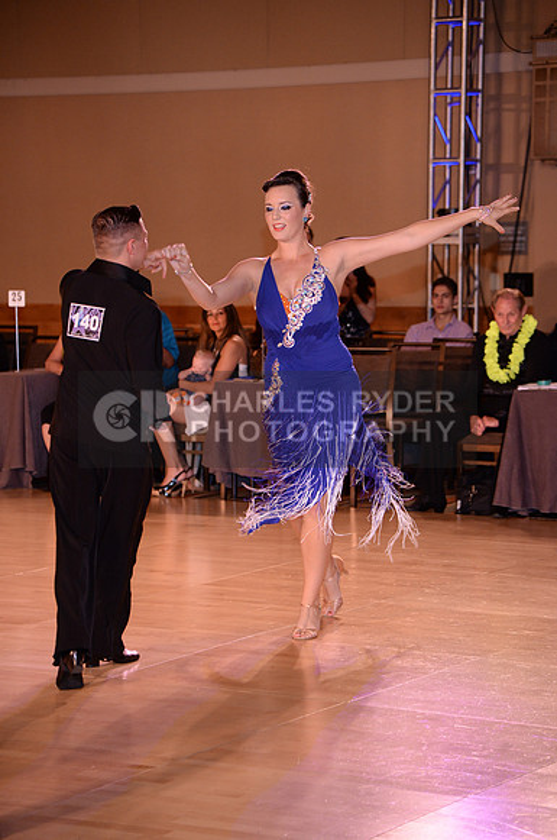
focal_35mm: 105
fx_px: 2444
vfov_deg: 19.5
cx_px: 278
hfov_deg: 13.0
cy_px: 420
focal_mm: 105
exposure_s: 1/200
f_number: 4
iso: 2000
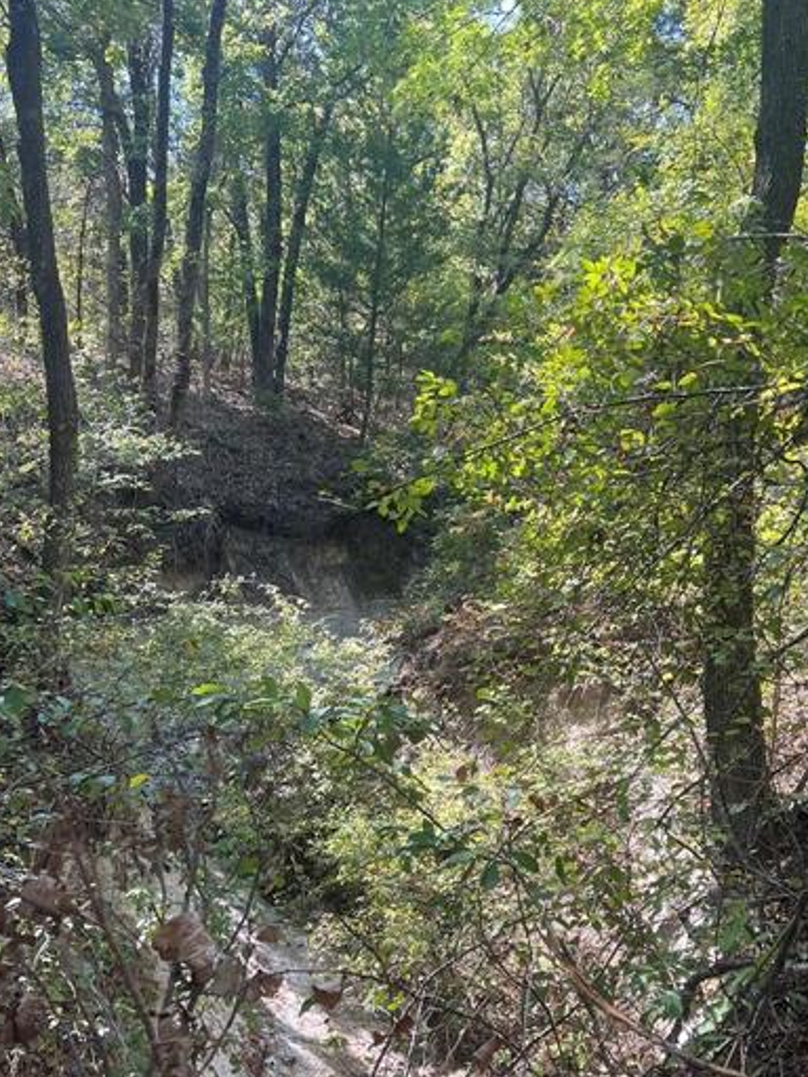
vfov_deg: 47.4
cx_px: 442
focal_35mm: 39
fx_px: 1214
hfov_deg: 36.8
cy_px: 673
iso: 40
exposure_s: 1/242
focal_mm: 5.7
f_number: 1.5
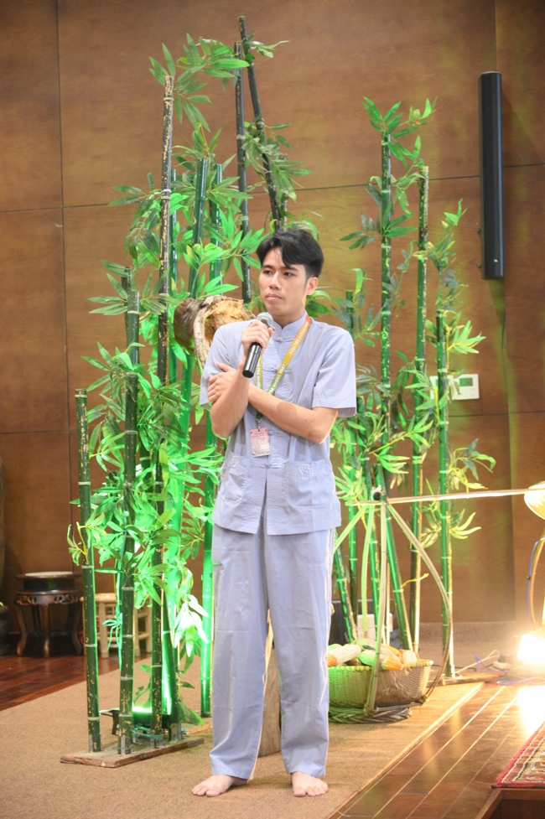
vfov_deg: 27.0
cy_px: 410
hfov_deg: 18.2
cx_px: 272
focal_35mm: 75
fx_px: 1705
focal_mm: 75
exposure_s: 1/100
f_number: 4
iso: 5000
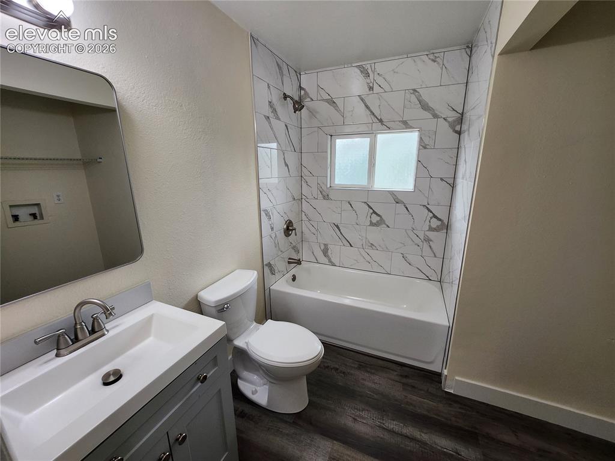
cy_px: 230
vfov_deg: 89.9
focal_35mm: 13
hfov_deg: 106.2
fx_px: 231
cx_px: 308
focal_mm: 1.74
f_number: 2.2
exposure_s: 1/60
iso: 100
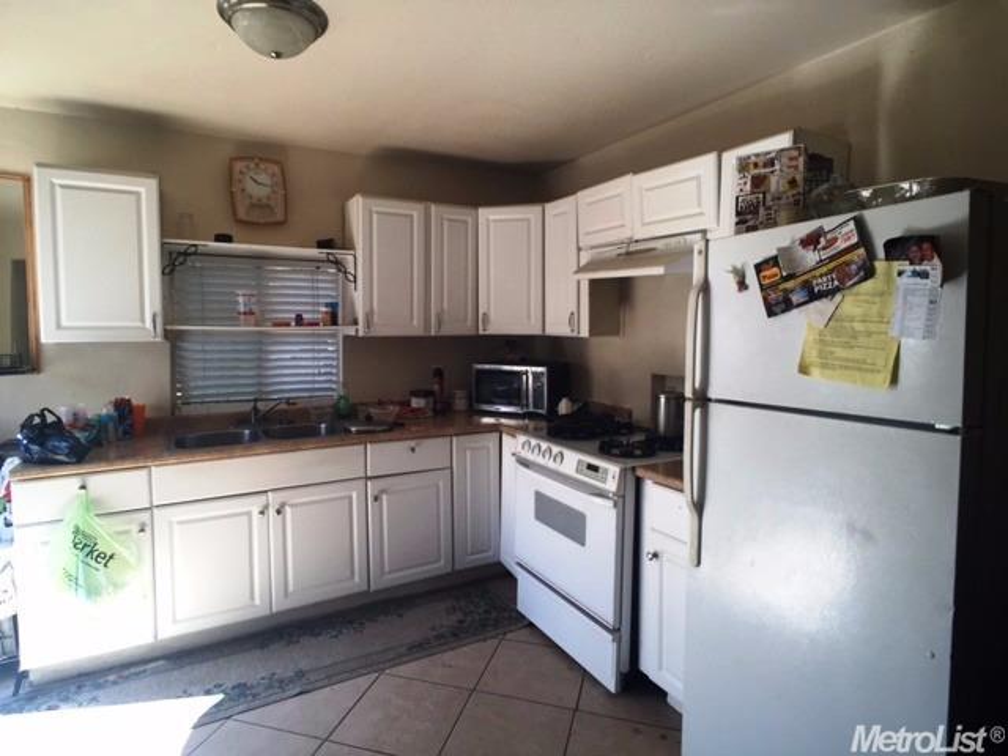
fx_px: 844
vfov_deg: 48.2
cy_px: 378
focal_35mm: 29
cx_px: 504
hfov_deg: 61.7
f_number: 2.2
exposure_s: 1/120
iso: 50
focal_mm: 4.15
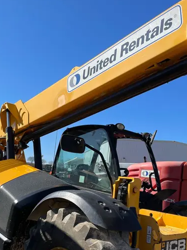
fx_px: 274
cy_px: 164
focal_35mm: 38
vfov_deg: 48.3
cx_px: 84
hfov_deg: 37.6
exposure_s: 1/4292
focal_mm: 4.2
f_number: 1.6
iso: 50
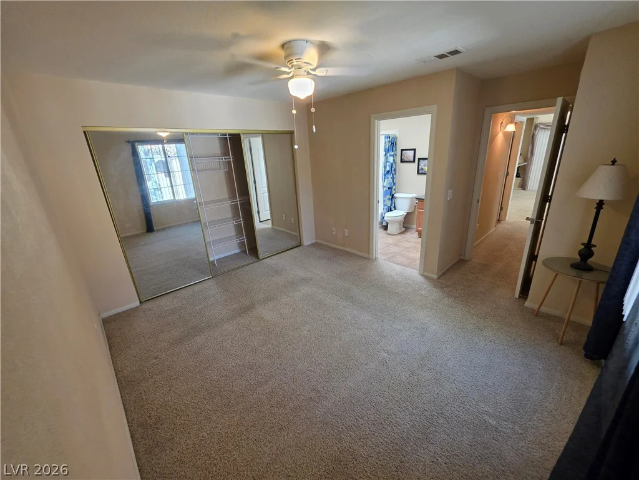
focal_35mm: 13
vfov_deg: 89.9
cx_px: 320
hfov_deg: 106.2
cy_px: 240
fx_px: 240
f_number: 1.9
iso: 250
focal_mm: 2.2
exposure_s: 1/120
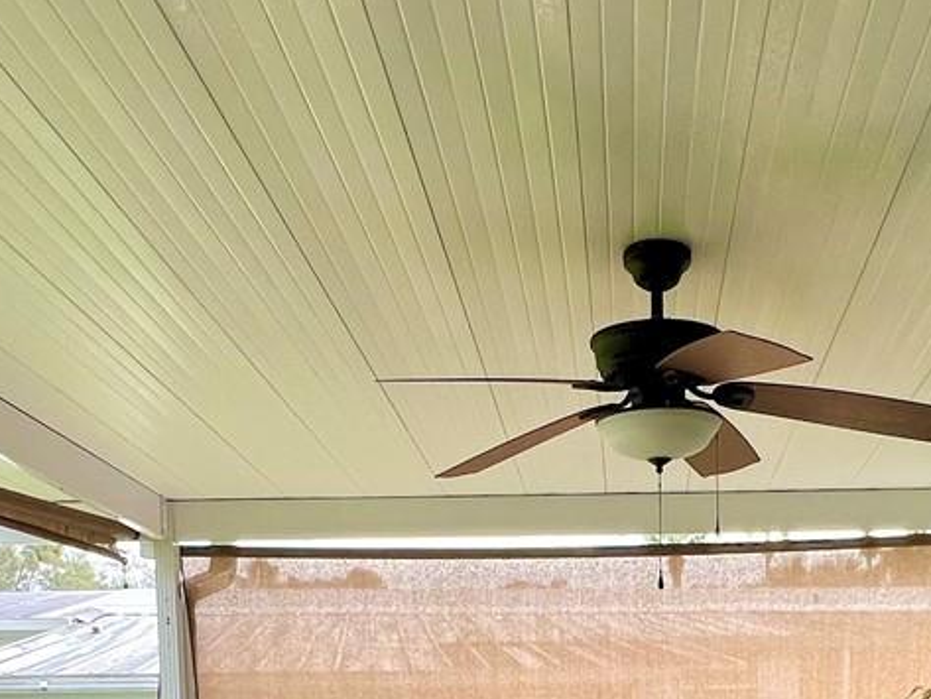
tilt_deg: -6.2
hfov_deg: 42.5
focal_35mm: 44
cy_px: 825
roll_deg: +1.7
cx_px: 598
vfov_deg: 28.8
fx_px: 1184
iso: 32
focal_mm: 1.57
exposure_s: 1/231
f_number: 1.8
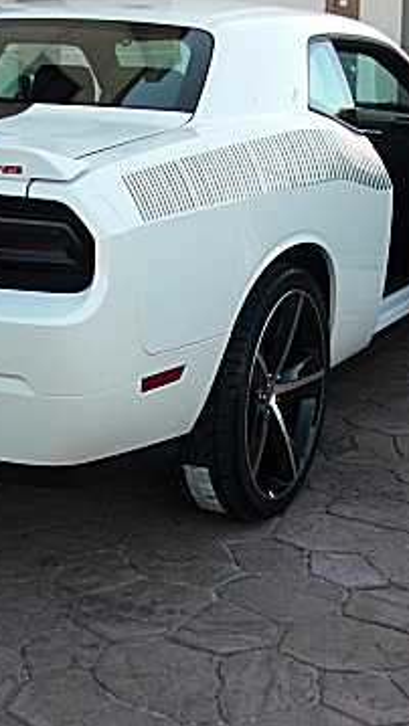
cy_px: 372
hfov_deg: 17.2
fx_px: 1349
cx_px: 148
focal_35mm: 70
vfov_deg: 30.1
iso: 50
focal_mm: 6.3
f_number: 2.8
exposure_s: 1/125
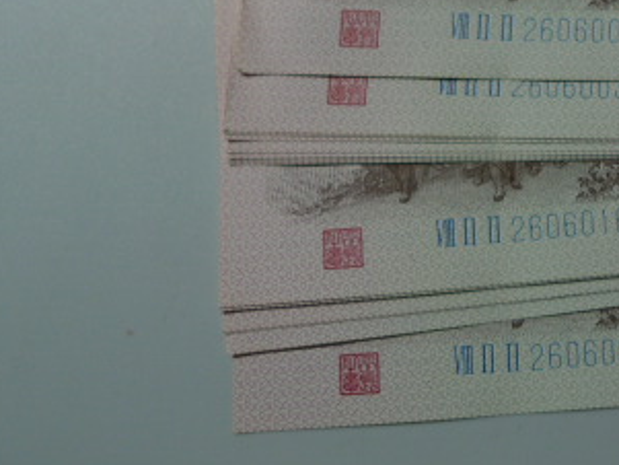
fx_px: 912
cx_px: 611
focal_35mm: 51
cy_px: 56
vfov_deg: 27.6
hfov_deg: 34.3
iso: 80
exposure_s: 1/125
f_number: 2
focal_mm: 5.1
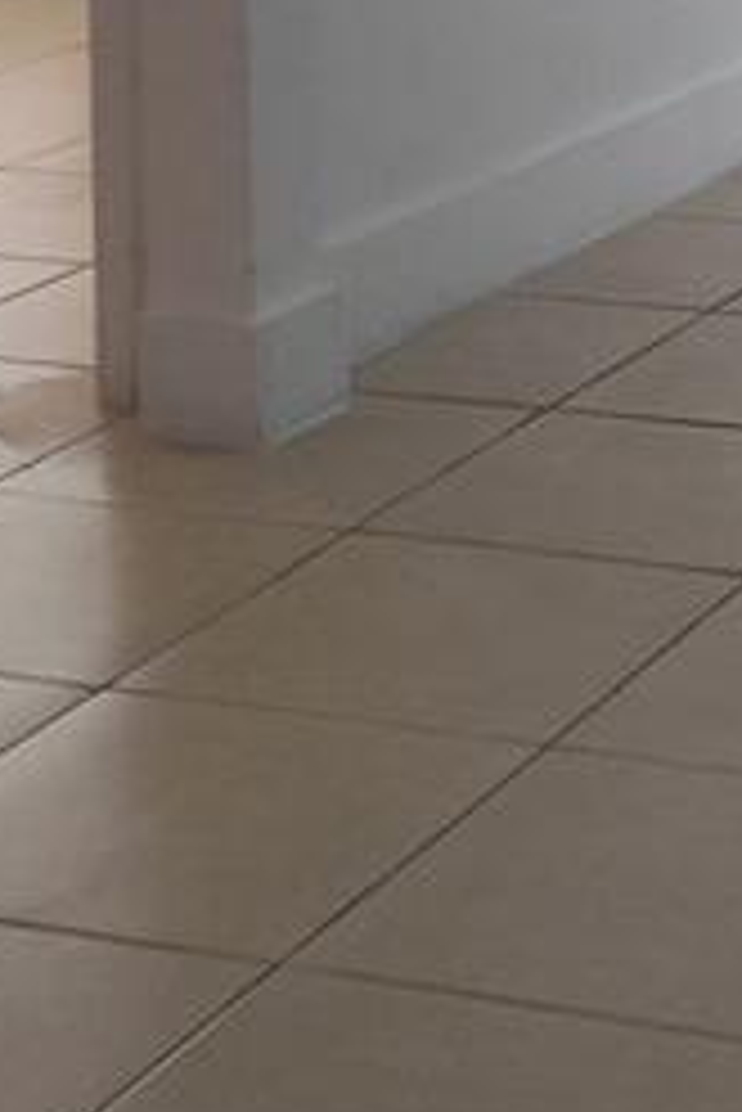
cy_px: -518
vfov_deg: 16.2
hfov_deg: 11.6
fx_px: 3581
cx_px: 913
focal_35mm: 116
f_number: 1.8
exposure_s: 1/120
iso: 463
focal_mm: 5.56
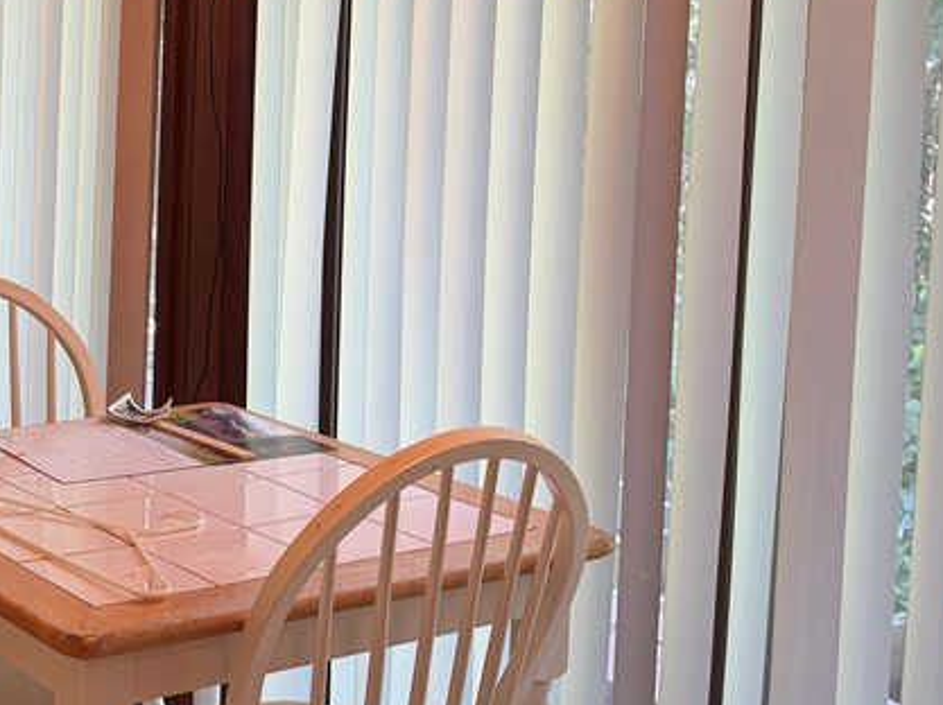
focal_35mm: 59
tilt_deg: -4.9
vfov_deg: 24.4
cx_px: -2
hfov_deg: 30.4
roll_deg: -1.1
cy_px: 149
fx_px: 1606
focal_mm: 6.76
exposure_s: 1/60
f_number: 1.78
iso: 125
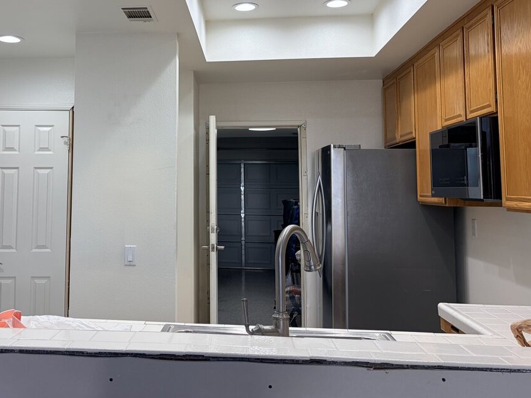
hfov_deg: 49.4
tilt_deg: +5.8
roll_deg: +0.4
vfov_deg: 38.3
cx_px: 184
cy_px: 139
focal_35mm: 37
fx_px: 567
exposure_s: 1/200
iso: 64
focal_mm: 5.96
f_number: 1.6
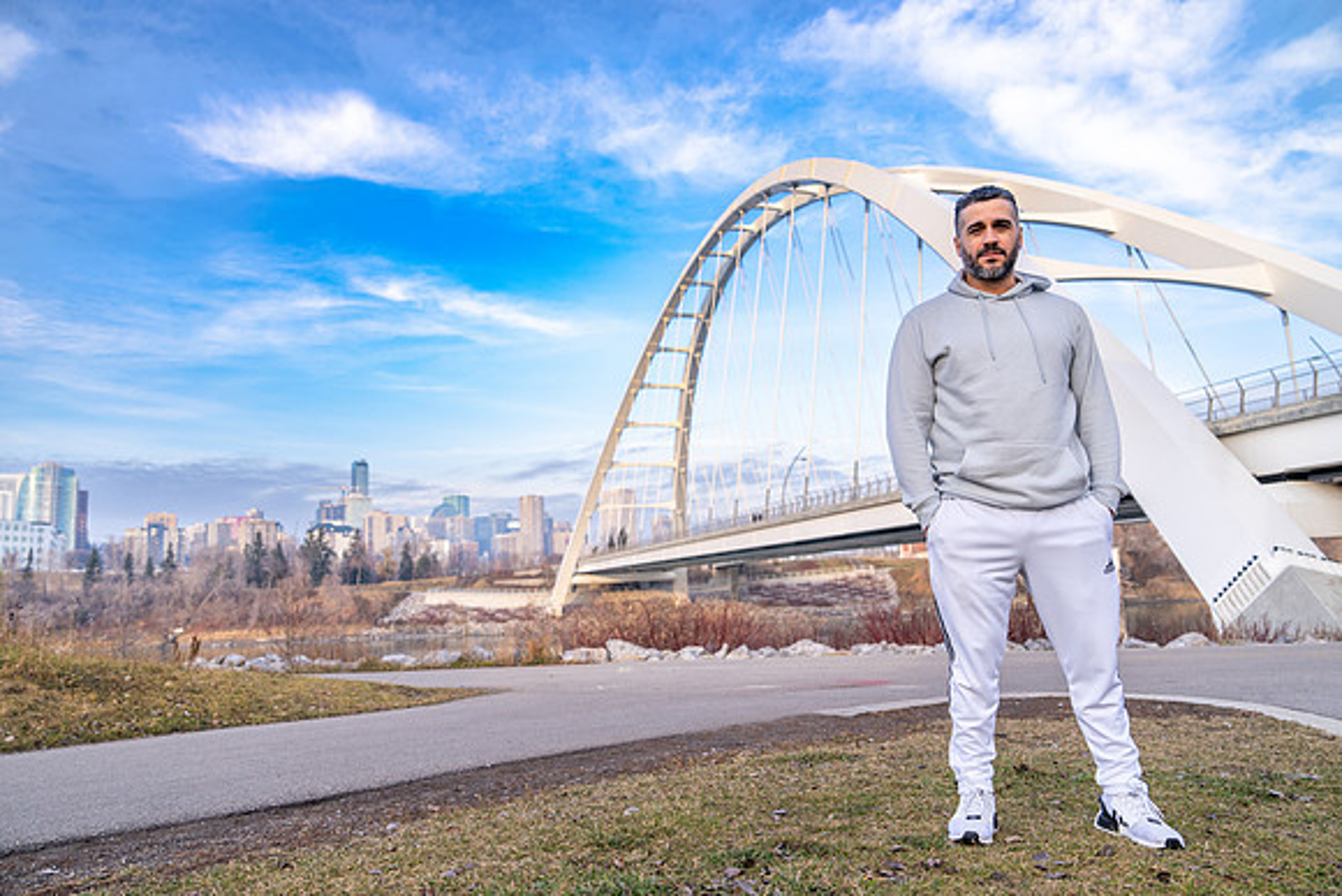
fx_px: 895
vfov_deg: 53.2
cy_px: 448
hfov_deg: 73.7
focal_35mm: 24
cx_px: 671
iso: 100
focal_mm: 24
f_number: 2.8
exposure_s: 1/320
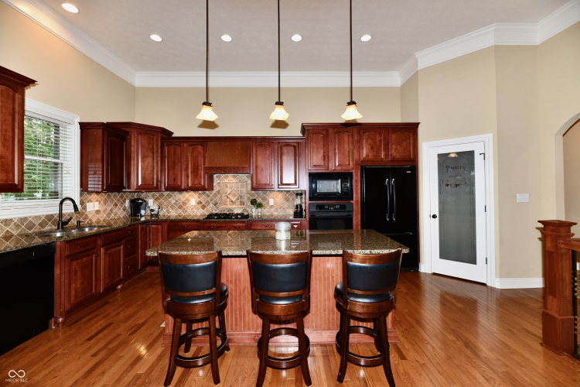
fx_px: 226
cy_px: 194
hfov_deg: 104.3
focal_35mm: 14
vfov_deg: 81.2
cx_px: 290
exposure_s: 1/60
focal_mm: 14
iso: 640
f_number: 6.3
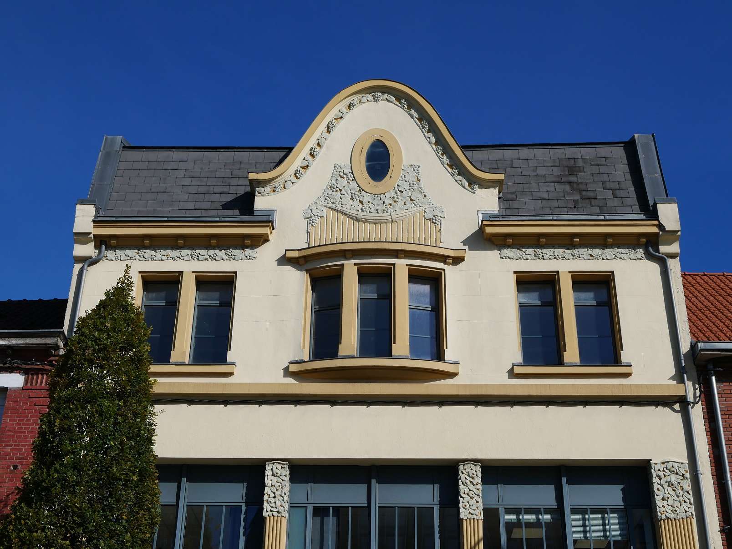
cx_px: 366
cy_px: 274
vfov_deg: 29.1
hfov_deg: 38.2
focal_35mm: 50
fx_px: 1058
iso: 200
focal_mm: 25
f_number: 6.3
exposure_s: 1/1600
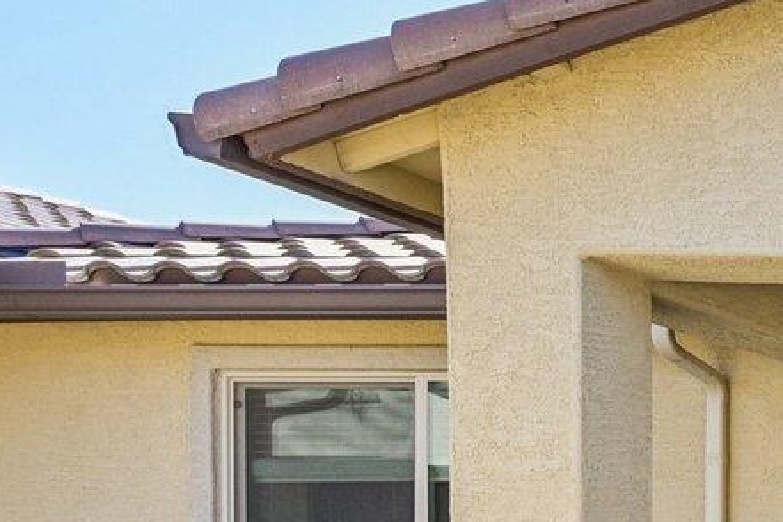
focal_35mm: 65
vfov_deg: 19.8
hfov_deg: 20.2
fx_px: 1414
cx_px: 1470
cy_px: 601
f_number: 8
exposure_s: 1/250
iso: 200
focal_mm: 14
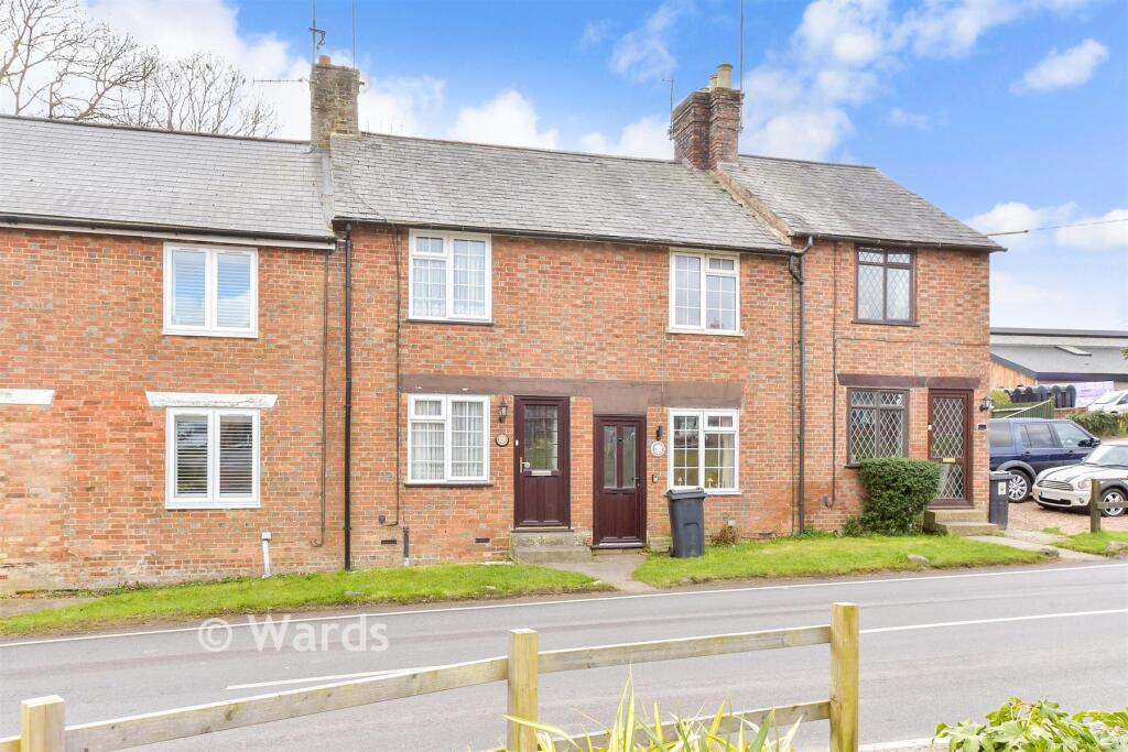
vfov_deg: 46.4
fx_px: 877
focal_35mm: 28
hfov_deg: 65.5
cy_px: 376
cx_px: 564
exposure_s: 1/200
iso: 320
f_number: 8
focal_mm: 19
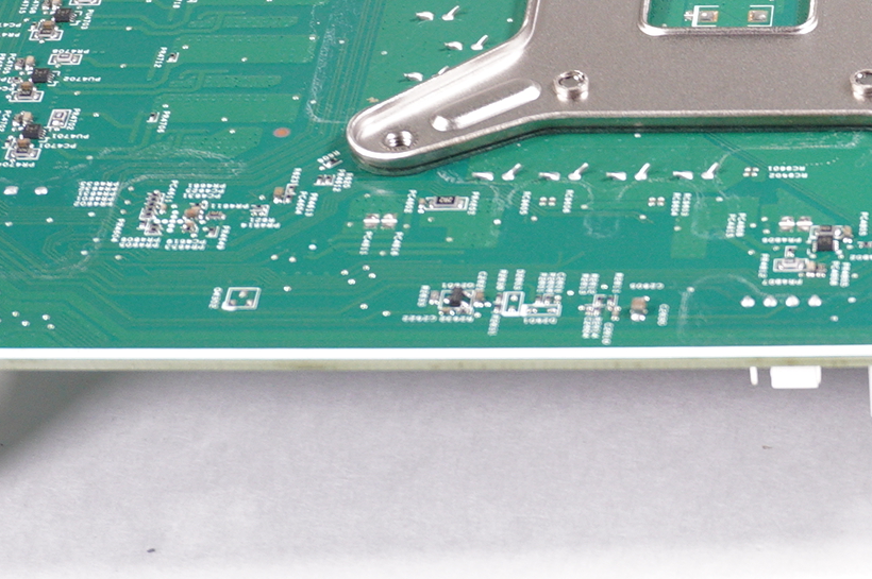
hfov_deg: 12.1
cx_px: 1177
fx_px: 3993
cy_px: 154
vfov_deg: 8.3
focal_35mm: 165
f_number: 5
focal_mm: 30
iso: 640
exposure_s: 1/160
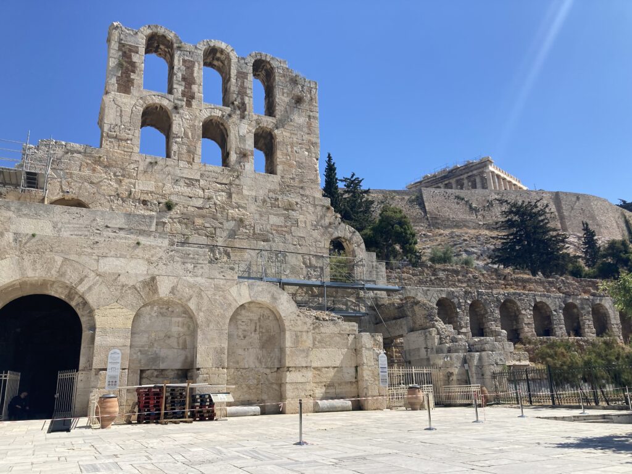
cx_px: 316
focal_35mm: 28
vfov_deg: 49.7
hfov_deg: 63.4
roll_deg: +1.0
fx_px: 511
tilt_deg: +16.9
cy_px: 237
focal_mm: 3.99
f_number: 1.8
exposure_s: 1/2404
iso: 20
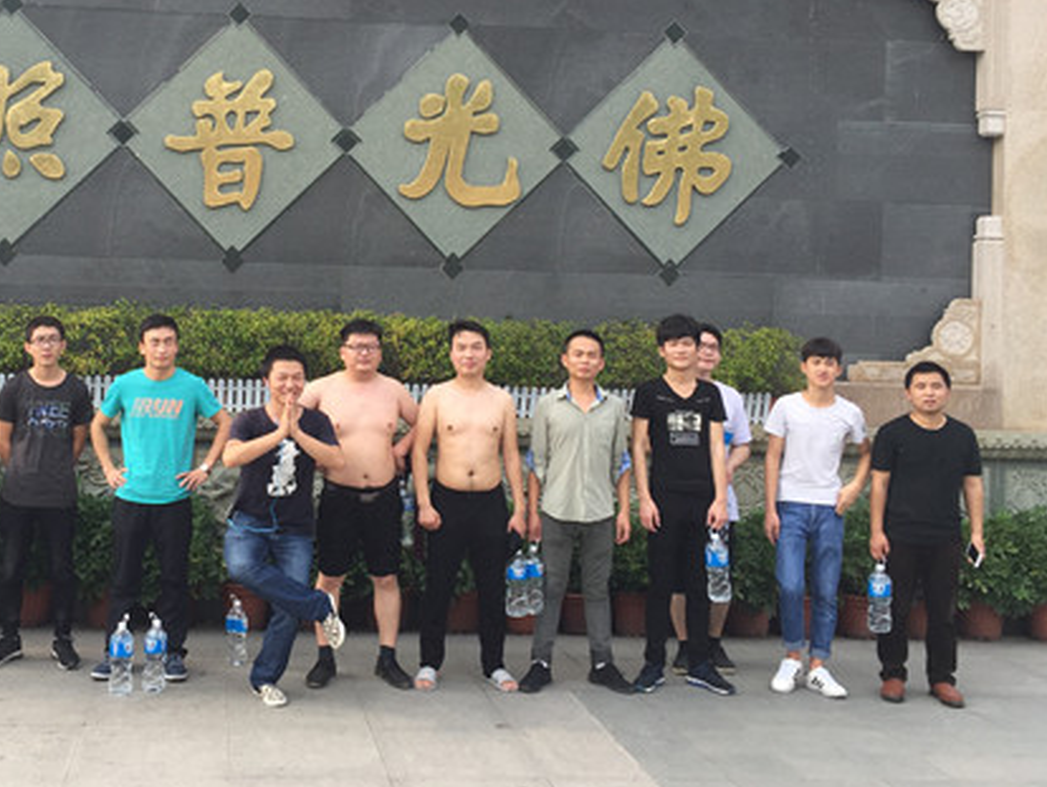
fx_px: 1271
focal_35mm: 42
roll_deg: -2.7
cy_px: 278
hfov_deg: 43.8
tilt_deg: +2.1
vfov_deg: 34.1
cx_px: 314
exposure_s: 1/573
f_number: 2.2
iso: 32
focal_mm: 4.15
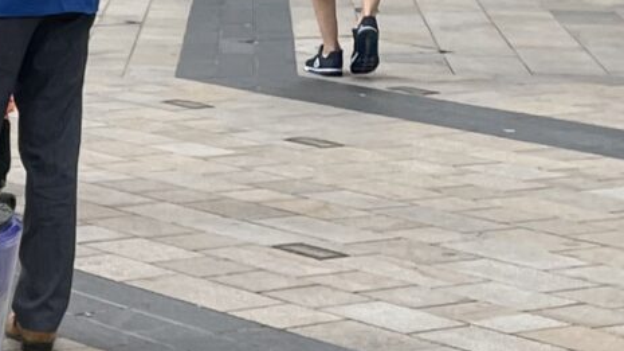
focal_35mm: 156
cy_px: 570
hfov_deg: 12.7
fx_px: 2580
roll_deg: +0.9
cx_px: -471
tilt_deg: -19.2
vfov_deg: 7.6
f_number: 1.6
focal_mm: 4.2
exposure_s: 1/818
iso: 32
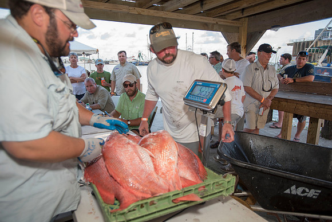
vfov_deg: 51.3
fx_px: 231
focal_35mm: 25
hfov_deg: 71.5
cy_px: 111
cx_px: 166
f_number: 2.8
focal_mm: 25
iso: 250
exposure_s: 1/250
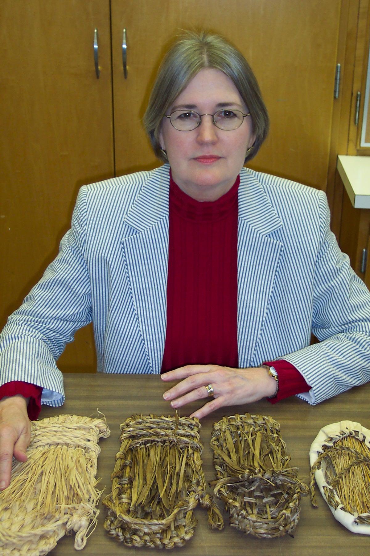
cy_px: 278
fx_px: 786
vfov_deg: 38.9
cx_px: 185
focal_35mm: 51
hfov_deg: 26.5
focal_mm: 10.7
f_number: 3.4
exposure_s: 1/45
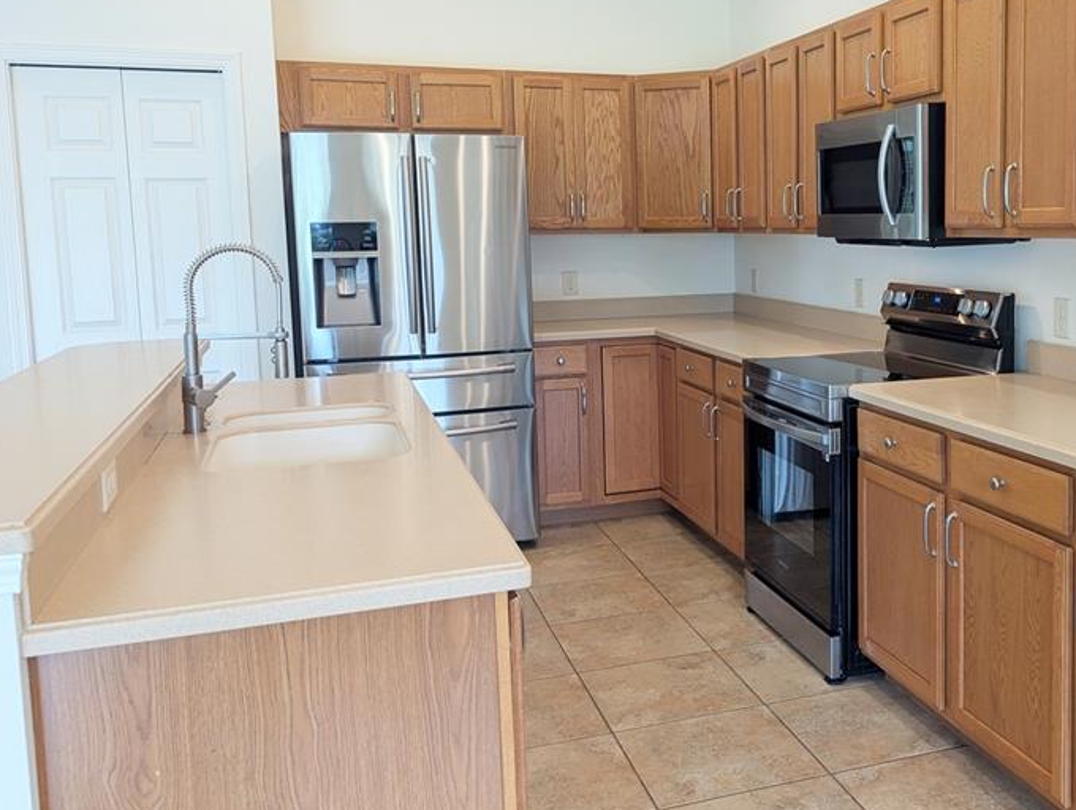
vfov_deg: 39.5
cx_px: 783
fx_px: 1121
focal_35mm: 36
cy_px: 313
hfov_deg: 49.6
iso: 46
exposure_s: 1/30
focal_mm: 6.81
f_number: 1.85
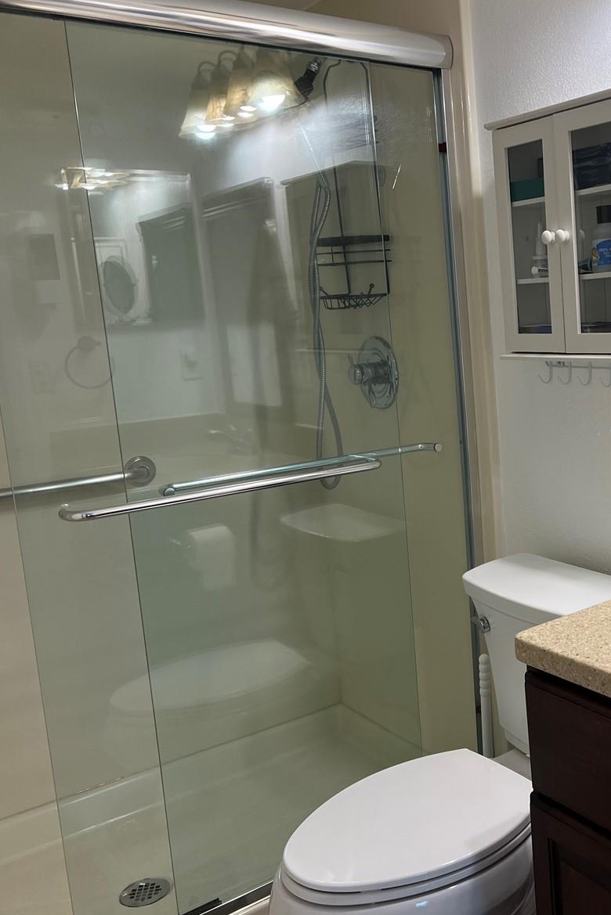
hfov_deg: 34.0
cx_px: 551
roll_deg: +2.7
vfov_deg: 51.9
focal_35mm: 37
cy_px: 452
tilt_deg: -10.1
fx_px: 941
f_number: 1.5
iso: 64
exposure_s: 1/120
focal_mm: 5.7
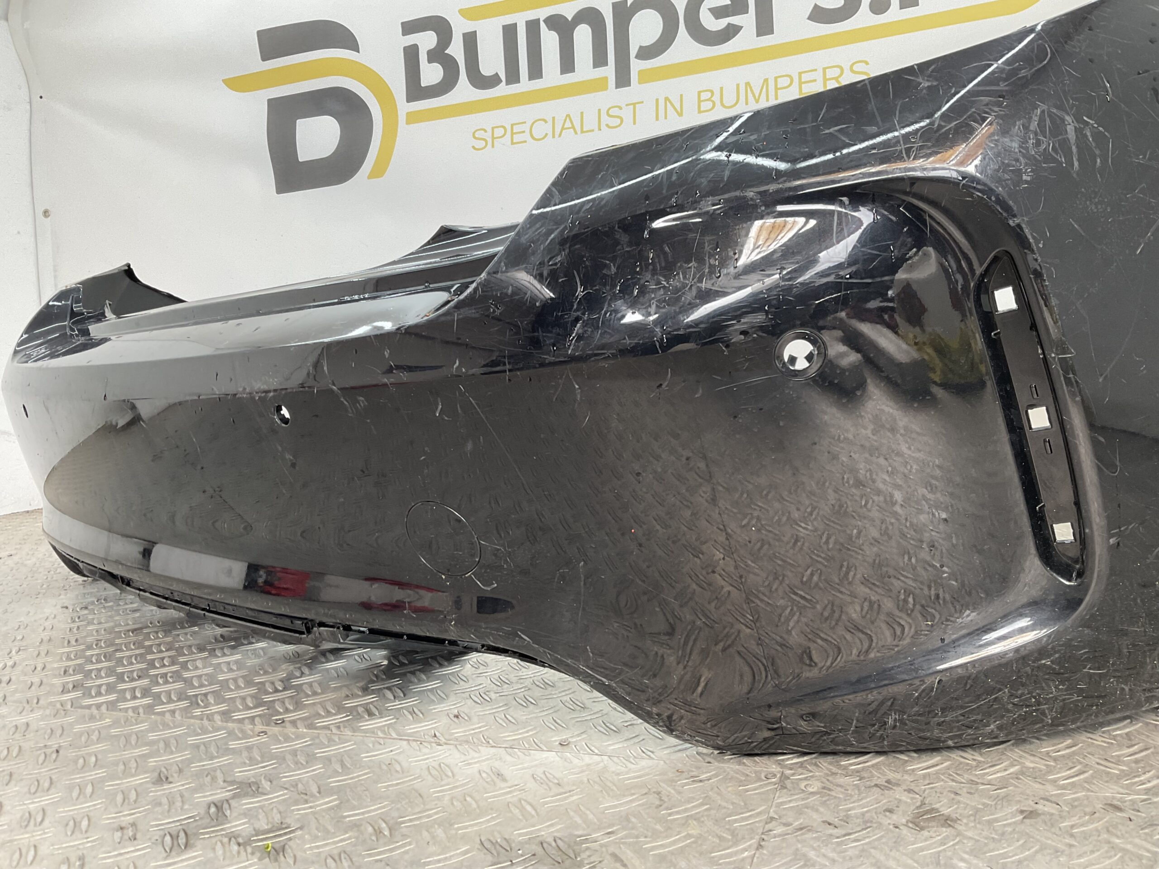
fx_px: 971
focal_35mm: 29
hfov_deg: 61.7
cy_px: 434
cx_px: 580
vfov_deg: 48.2
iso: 32
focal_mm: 3
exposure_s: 1/120
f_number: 1.8
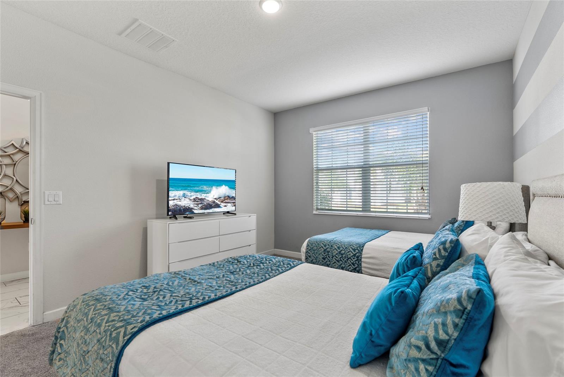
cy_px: 188
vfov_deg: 73.8
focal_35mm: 16
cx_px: 282
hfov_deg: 96.7
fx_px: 251
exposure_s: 1/6
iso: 400
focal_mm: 16
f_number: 8
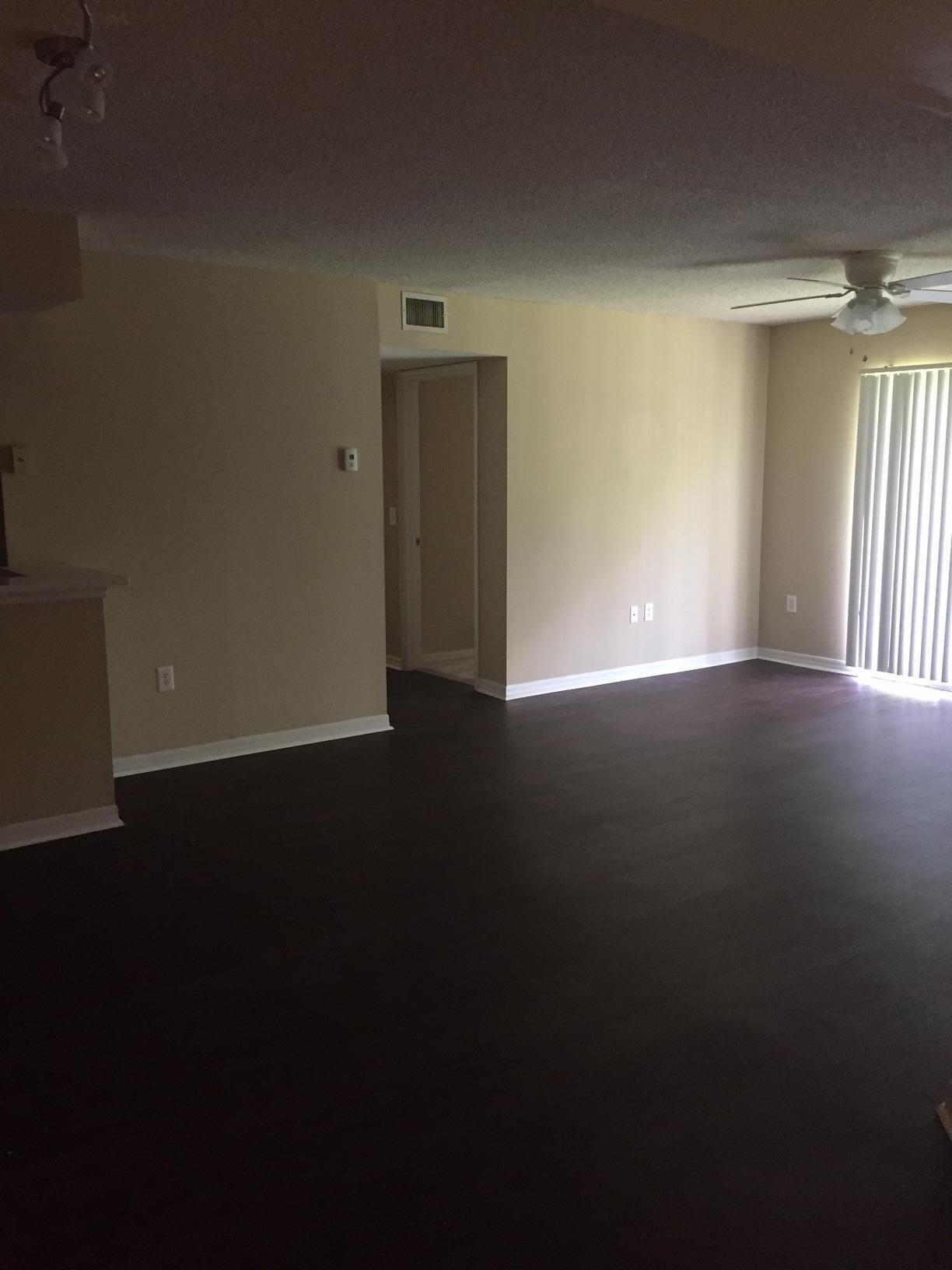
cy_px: 635
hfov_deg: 48.2
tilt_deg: -9.4
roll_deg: +0.0
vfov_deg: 61.7
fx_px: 1063
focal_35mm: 29
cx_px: 476
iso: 250
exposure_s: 1/30
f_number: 2.2
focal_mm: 4.15
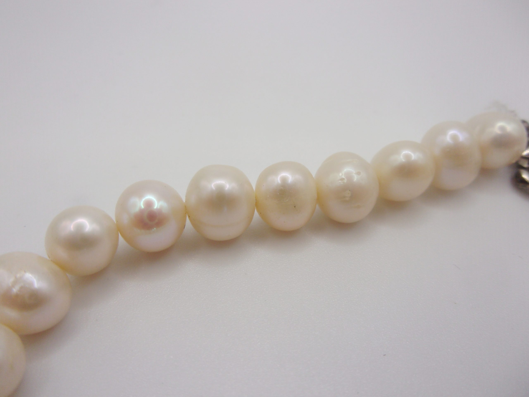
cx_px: 264
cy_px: 198
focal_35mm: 28
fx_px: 428
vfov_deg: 49.7
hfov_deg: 63.4
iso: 80
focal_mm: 5.1
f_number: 3.9
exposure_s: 1/160
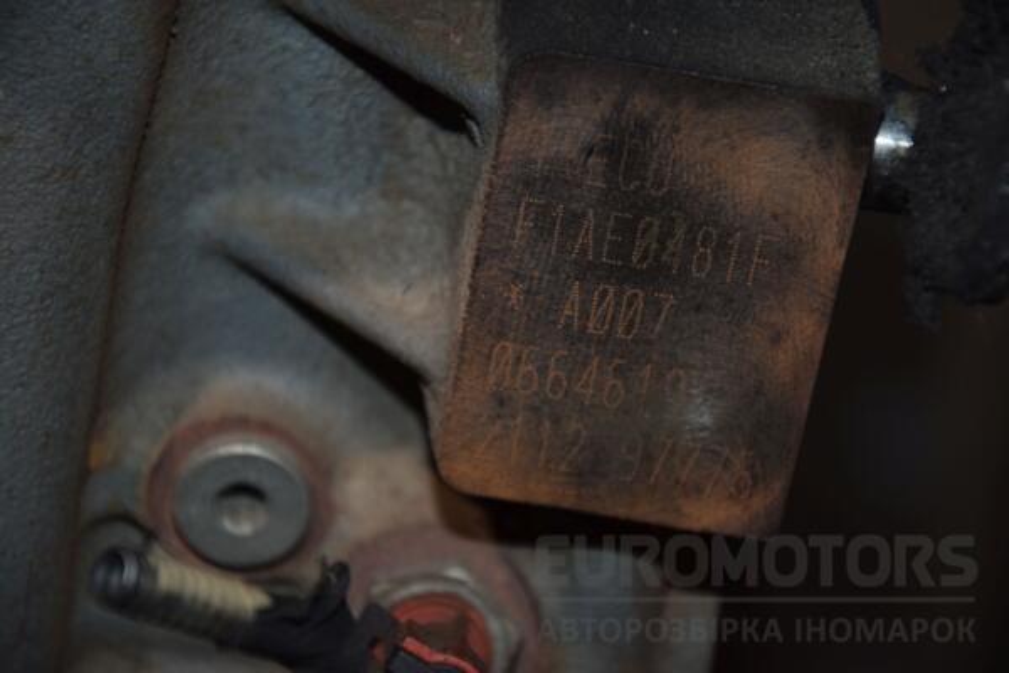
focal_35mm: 158
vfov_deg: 8.7
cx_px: 504
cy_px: 336
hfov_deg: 13.0
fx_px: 4414
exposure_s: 1/60
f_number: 5.6
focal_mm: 105
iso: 800
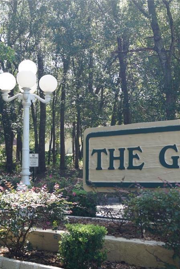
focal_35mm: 55
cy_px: 136
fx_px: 412
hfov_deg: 24.0
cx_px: 161
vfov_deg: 36.2
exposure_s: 1/80
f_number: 5
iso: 100
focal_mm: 24
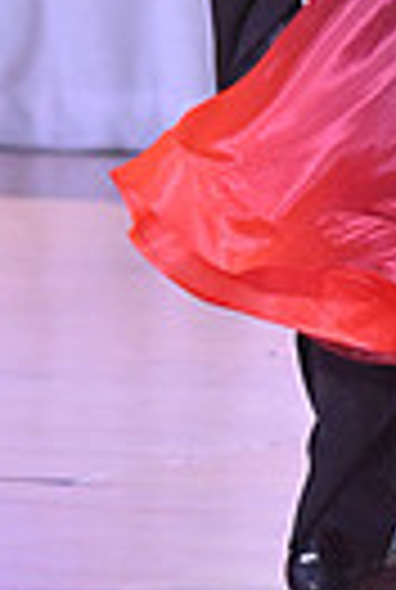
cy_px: -455
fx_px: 14508
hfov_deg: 1.6
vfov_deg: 2.3
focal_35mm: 884
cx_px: 745
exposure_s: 1/400
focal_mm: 200
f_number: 4
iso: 4000
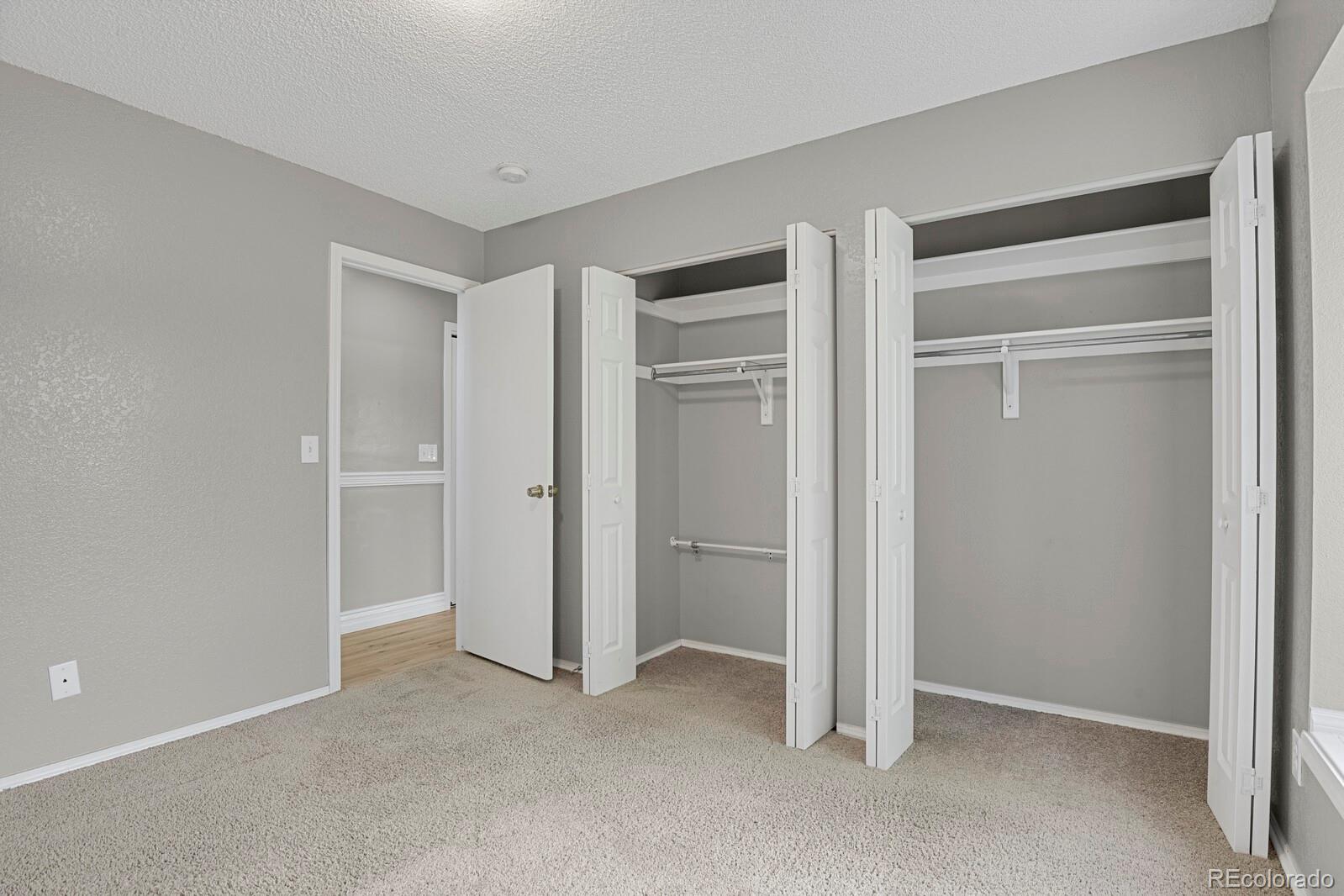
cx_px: 672
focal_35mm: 17
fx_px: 635
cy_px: 448
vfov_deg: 70.4
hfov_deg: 93.3
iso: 250
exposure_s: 2.5
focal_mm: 17
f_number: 8
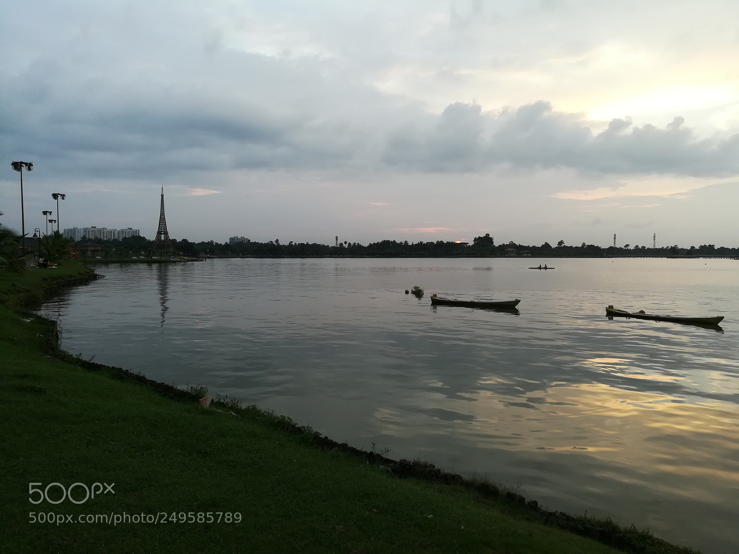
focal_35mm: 26
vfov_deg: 53.1
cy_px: 277
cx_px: 370
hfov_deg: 67.3
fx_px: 555
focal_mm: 3.83
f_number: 2.2
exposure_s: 1/100
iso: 80
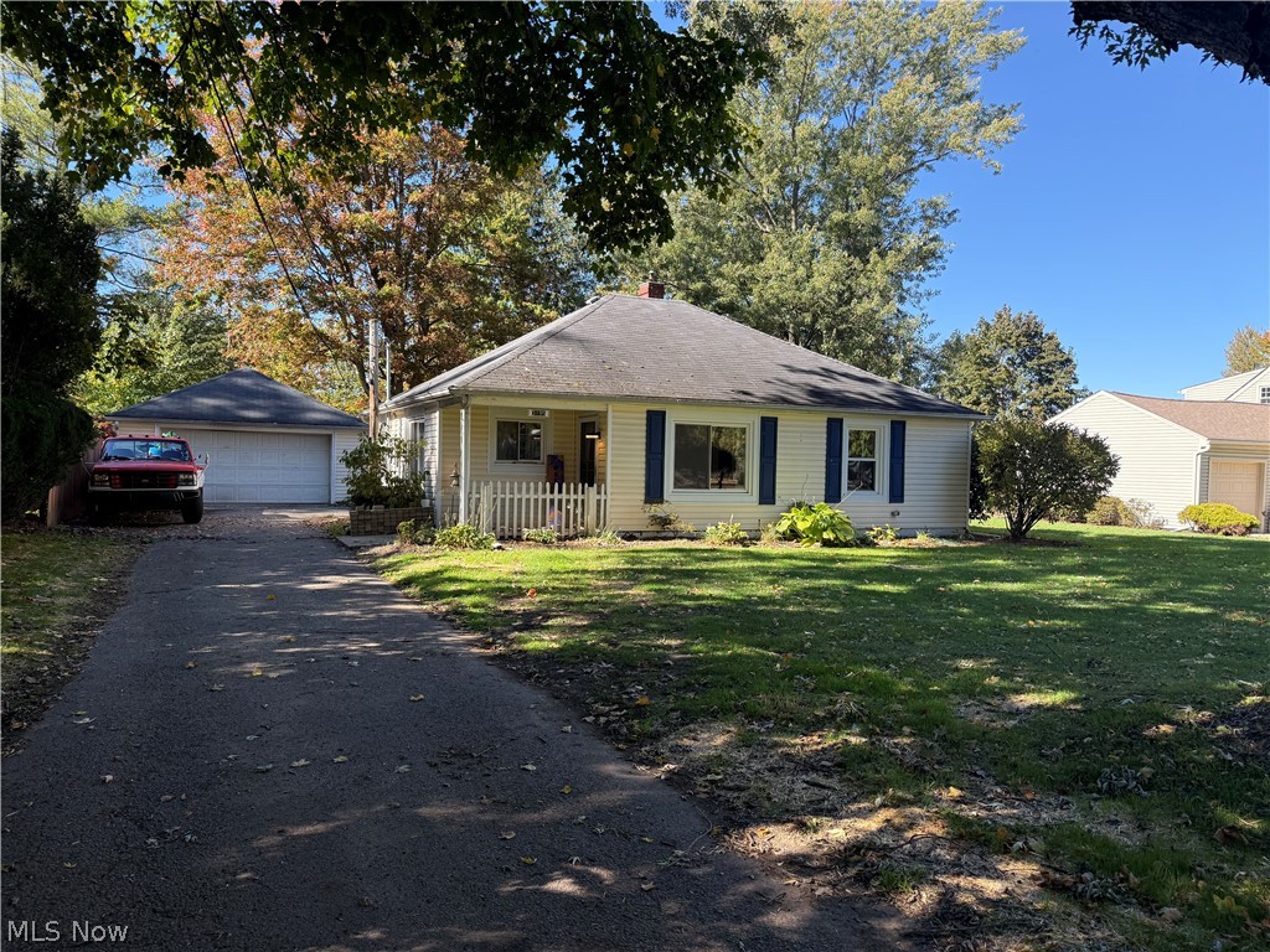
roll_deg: -1.0
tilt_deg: -0.8
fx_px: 881
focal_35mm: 24
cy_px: 476
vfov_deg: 56.8
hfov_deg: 71.6
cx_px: 635
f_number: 1.78
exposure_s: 1/1060
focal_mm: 6.76
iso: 100
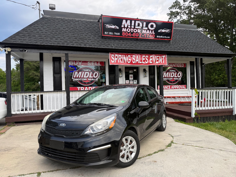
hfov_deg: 71.6
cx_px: 118
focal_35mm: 24
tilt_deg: +1.0
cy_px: 88
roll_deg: +0.8
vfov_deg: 56.8
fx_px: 164
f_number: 1.78
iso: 64
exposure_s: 1/202
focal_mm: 6.76
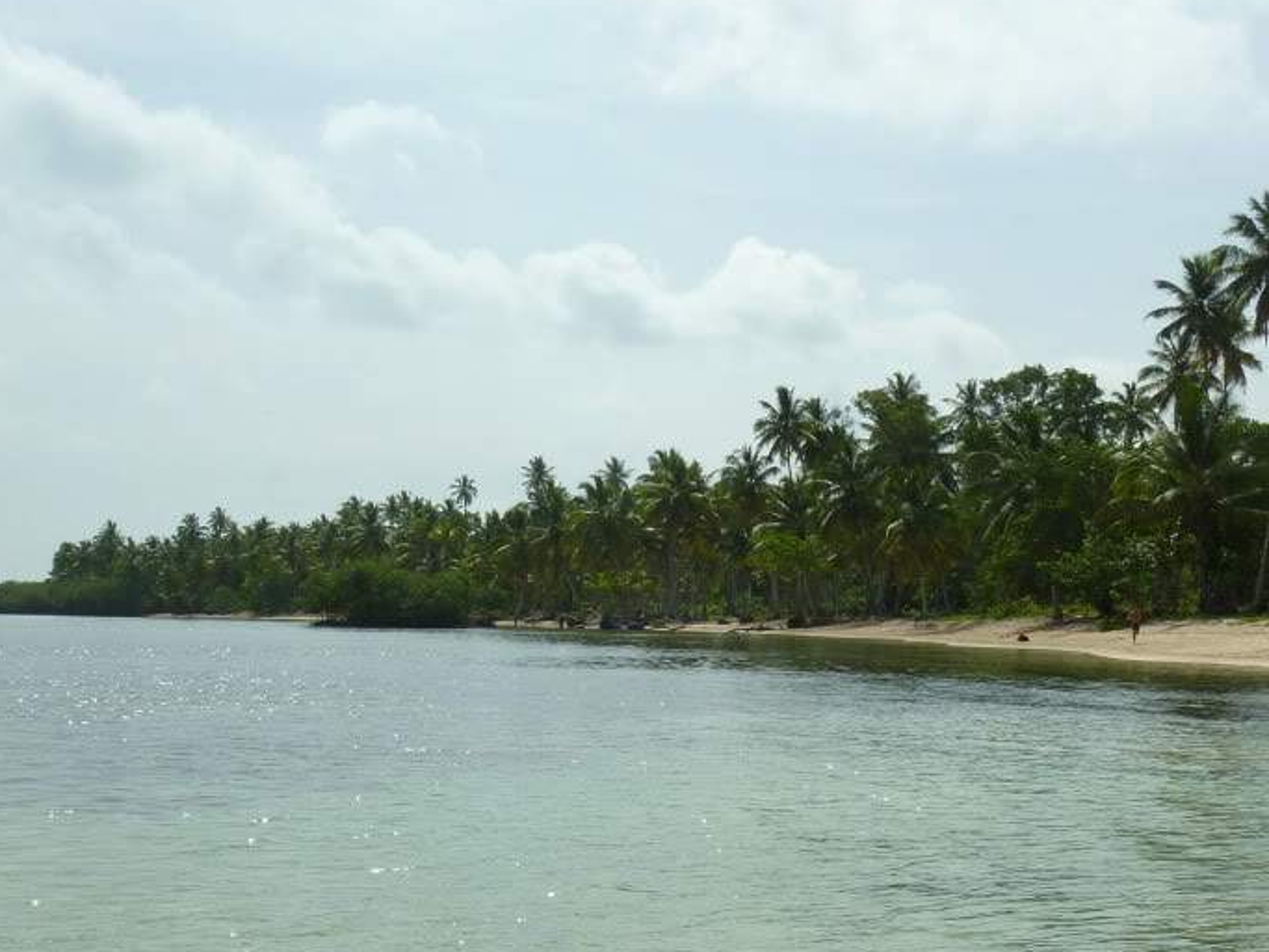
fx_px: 2199
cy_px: 660
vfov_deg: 24.3
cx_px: 647
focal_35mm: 60
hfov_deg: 32.2
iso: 80
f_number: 5.6
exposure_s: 1/640
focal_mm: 6.5
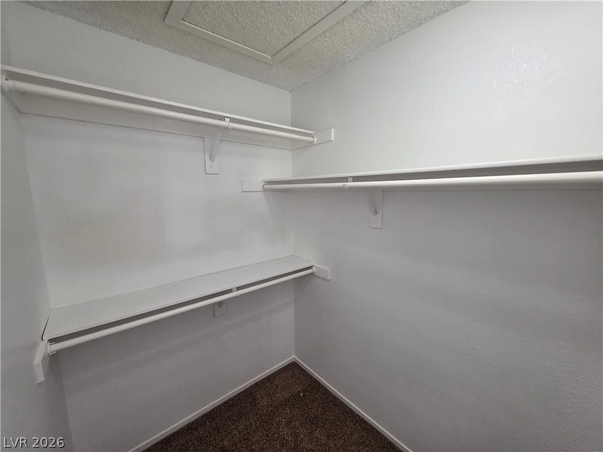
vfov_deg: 89.9
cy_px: 226
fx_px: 226
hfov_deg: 106.2
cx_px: 302
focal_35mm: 13
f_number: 1.9
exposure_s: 1/120
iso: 250
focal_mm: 2.2
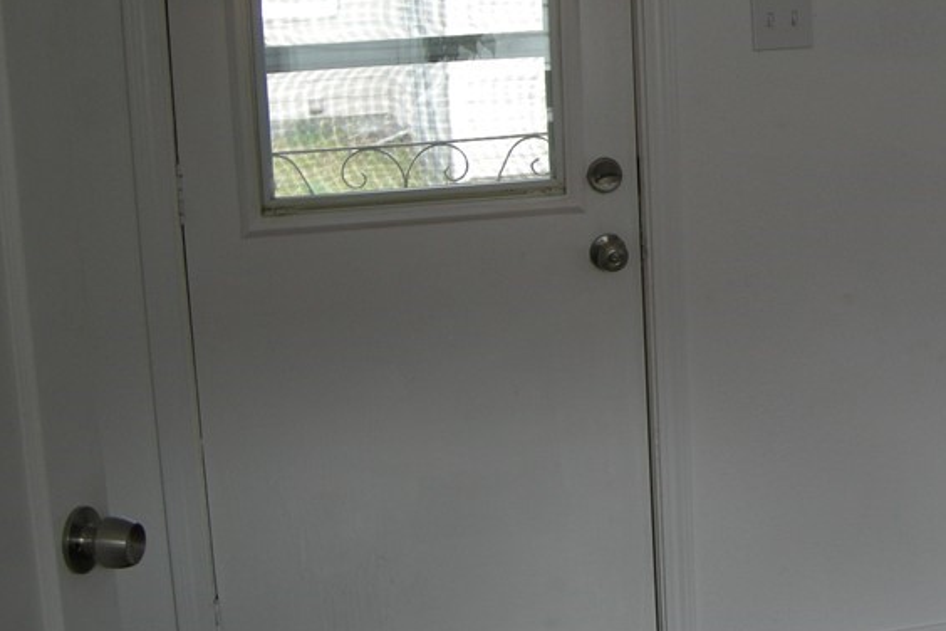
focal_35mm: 68
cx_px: 803
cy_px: 178
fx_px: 1787
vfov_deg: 19.9
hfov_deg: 28.8
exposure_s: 1/53.1
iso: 82
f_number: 2.7
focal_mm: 7.5
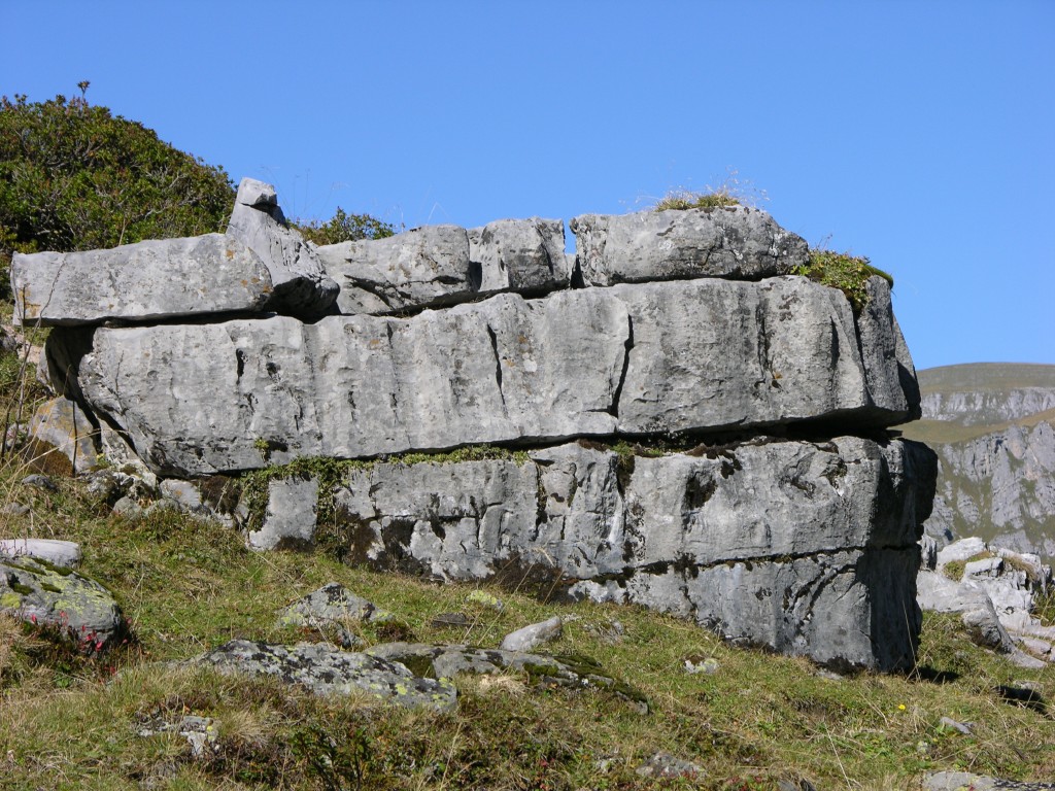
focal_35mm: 140
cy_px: 396
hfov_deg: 14.1
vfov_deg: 10.6
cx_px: 528
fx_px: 4267
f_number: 5.4
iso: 50
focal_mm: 34.7
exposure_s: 1/300
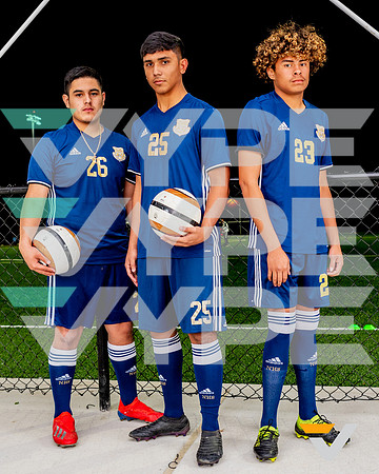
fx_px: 695
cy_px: 236
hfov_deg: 30.5
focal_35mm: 50
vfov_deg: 37.7
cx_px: 195
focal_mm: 34
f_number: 5
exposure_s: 1/125
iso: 160
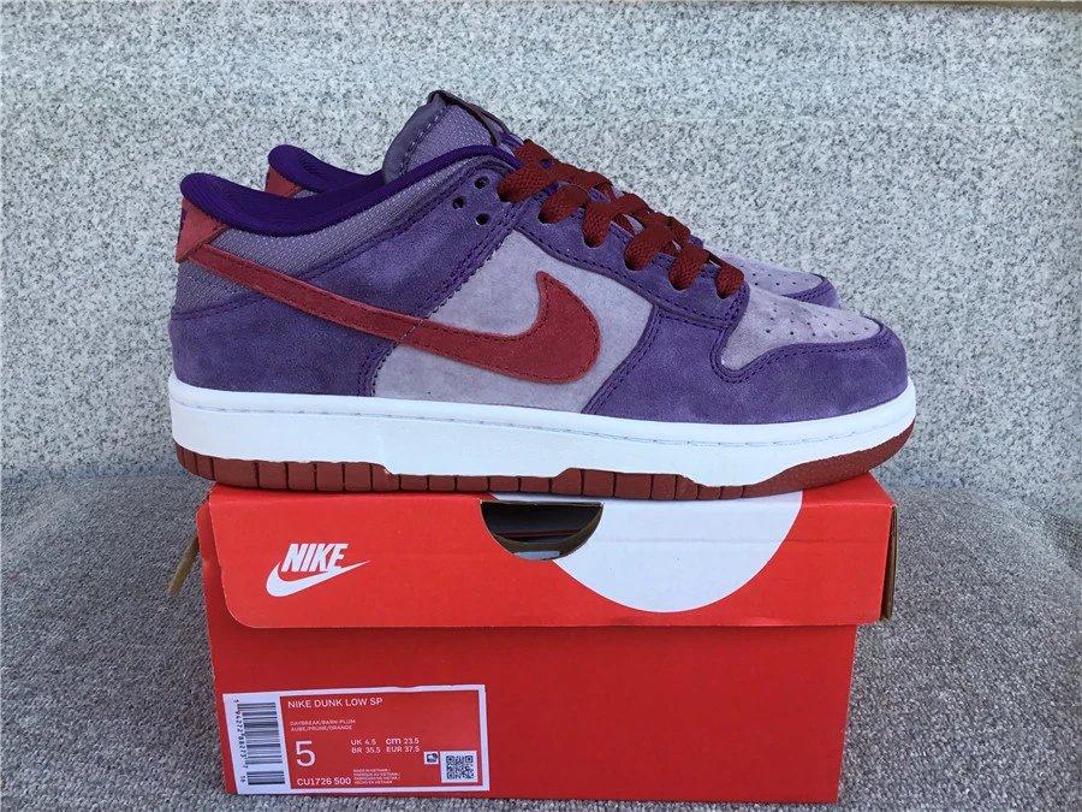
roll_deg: -1.1
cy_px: 406
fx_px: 969
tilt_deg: -17.4
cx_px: 541
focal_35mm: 31
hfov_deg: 58.4
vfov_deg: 45.4
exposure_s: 1/285
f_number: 2.4
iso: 25
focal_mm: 3.3
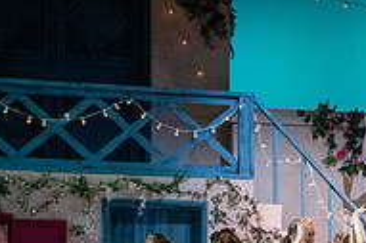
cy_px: 307
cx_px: 517
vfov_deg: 8.9
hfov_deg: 12.9
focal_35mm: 152
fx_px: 1544
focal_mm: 50
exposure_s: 1/400
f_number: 3.2
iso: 4000
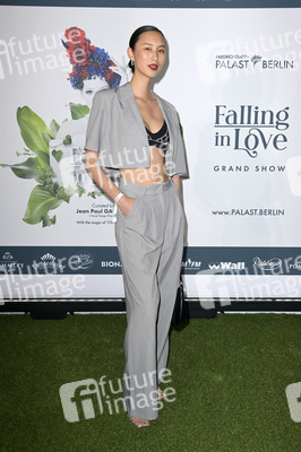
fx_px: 477
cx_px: 150
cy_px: 226
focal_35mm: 38
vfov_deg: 50.7
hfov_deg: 35.0
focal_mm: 38
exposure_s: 1/250
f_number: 6.3
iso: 640
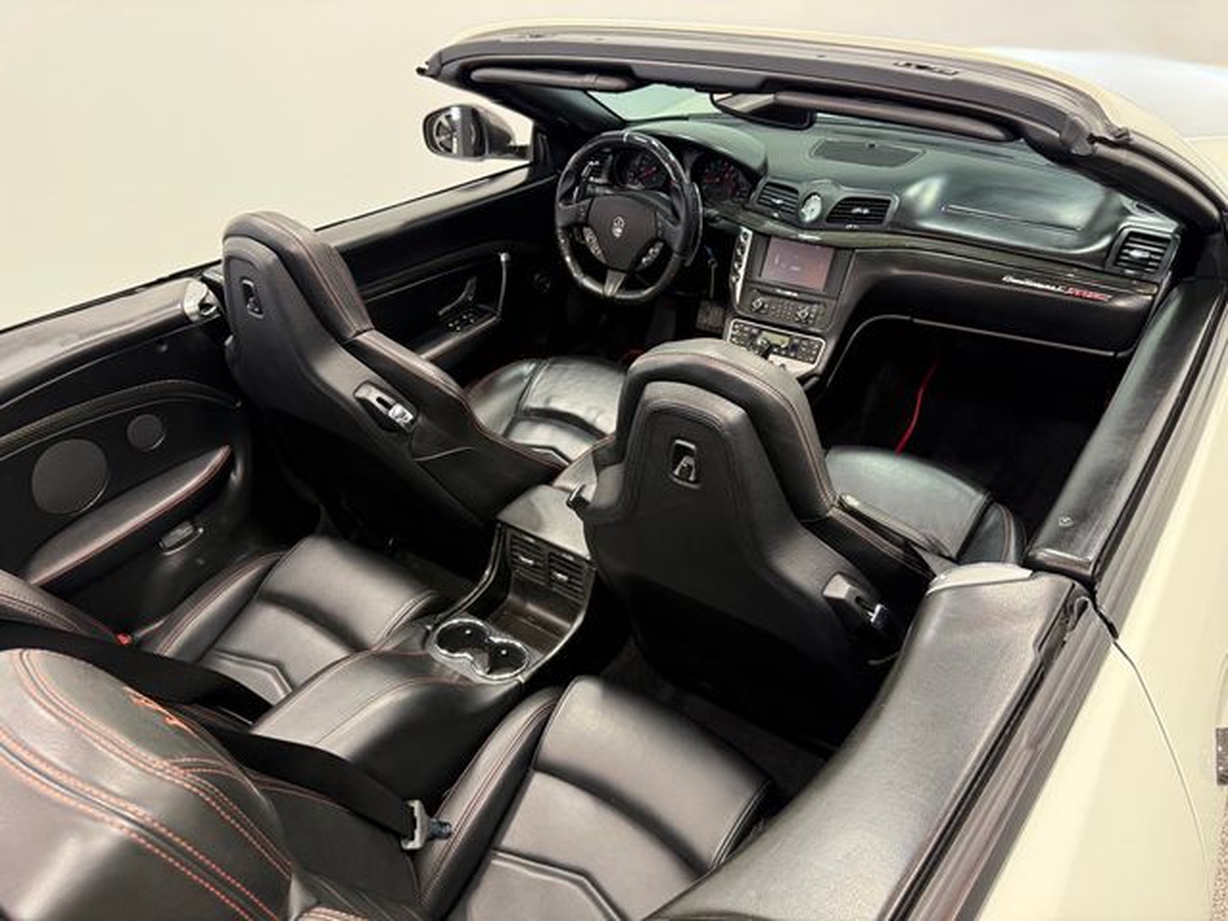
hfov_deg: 71.6
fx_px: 851
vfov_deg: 56.8
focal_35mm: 24
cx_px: 614
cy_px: 460
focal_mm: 6.76
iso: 250
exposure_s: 1/120
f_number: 1.78
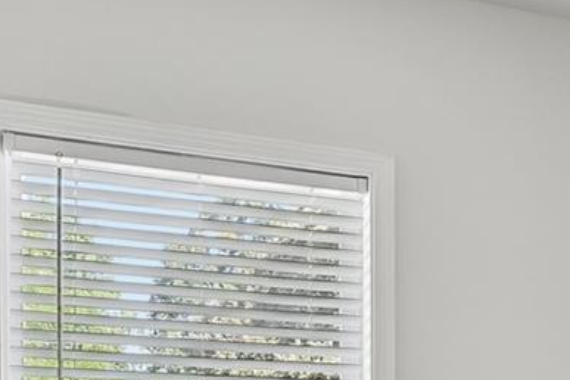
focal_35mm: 74
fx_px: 1172
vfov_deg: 17.3
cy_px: 500
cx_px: 703
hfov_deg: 24.5
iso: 280
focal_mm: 14
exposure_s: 1/15
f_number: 8
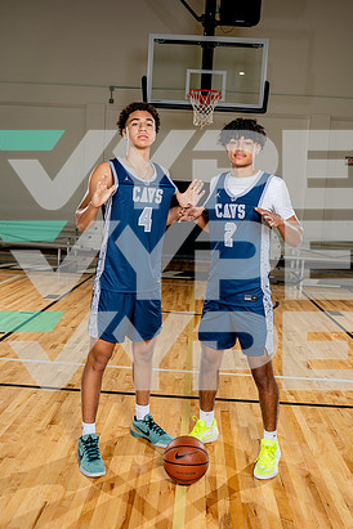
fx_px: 515
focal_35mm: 35
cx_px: 180
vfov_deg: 54.4
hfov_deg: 37.9
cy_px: 261
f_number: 5.6
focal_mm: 32
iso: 200
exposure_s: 1/250
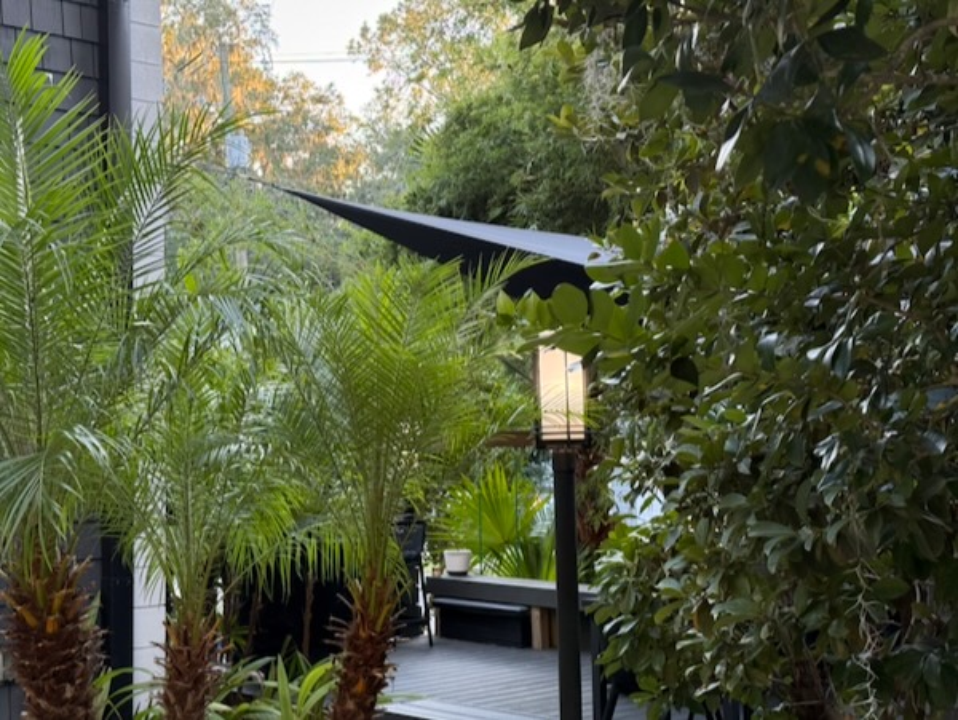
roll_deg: +1.6
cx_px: 479
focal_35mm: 48
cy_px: 360
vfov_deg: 30.3
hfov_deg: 39.6
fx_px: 1329
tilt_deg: +4.3
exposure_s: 1/114
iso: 160
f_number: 1.78
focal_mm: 6.76
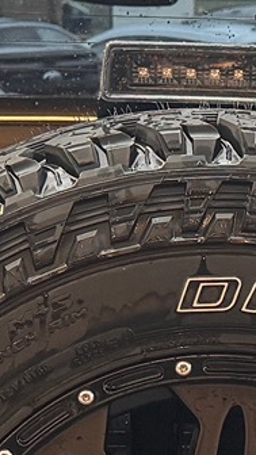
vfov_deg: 13.5
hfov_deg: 7.7
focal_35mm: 157
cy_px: 447
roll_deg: +0.5
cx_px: 207
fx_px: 1895
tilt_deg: -13.5
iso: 200
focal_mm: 6.76
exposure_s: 1/121
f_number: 1.78
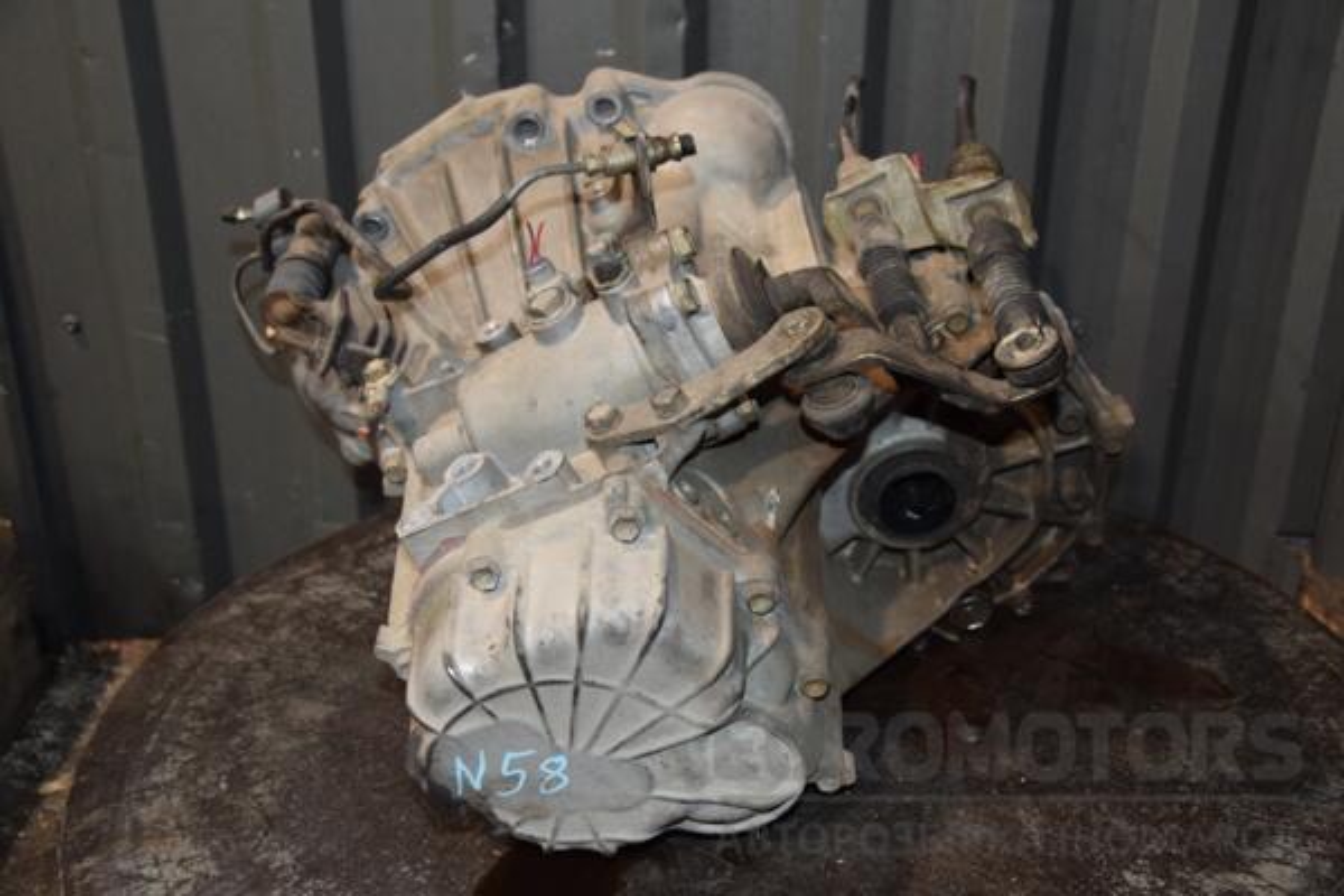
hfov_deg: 49.6
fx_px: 1456
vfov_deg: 34.2
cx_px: 672
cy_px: 448
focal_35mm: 39
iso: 800
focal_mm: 26
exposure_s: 1/60
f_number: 5
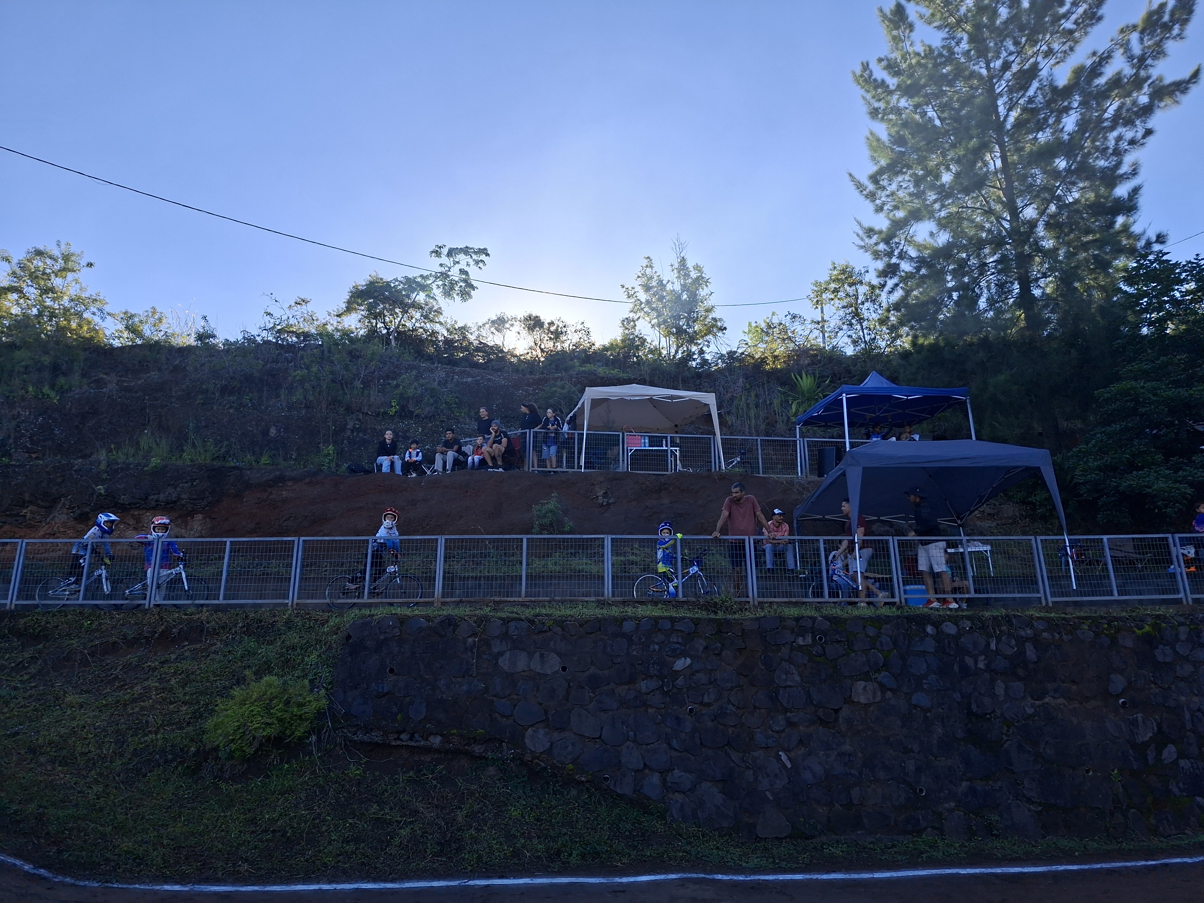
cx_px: 602
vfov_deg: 58.9
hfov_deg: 73.9
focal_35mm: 23
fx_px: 800
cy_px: 452
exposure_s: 1/1658
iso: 50
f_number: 1.8
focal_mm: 5.54
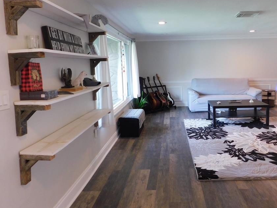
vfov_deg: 49.5
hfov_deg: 63.0
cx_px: 163
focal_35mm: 28
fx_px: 224
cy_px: 85
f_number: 3
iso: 220
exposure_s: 1/30
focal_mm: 4
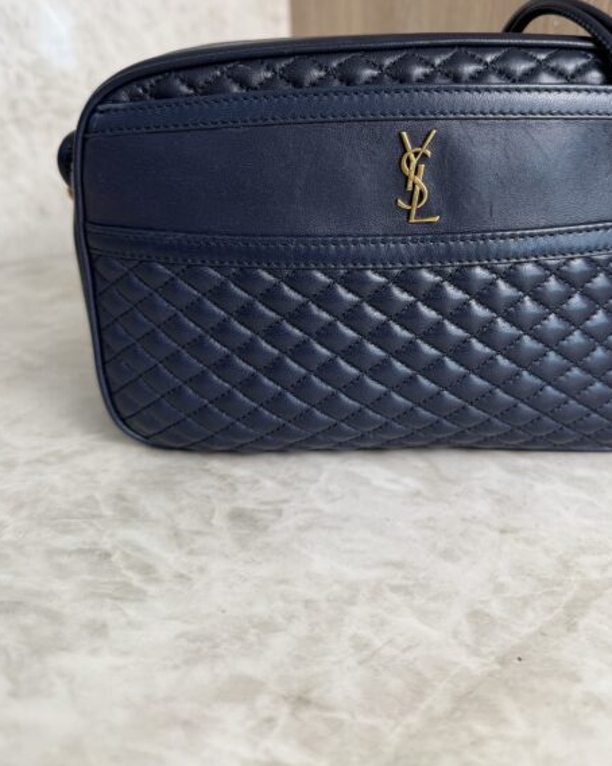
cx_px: 398
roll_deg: -0.1
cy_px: 236
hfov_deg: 44.0
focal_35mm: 33
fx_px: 748
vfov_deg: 52.8
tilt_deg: -12.4
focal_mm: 6.76
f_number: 1.78
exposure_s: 1/120
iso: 100
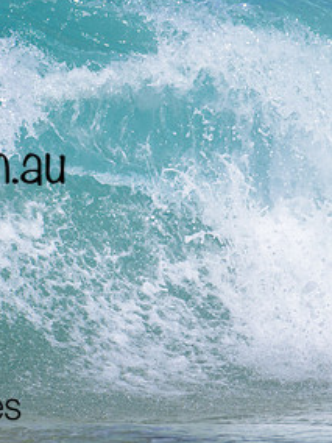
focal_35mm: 1282
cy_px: 135
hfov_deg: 1.2
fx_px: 16394
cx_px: 4
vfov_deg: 1.5
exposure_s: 1/2000
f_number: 11
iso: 640
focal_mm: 530
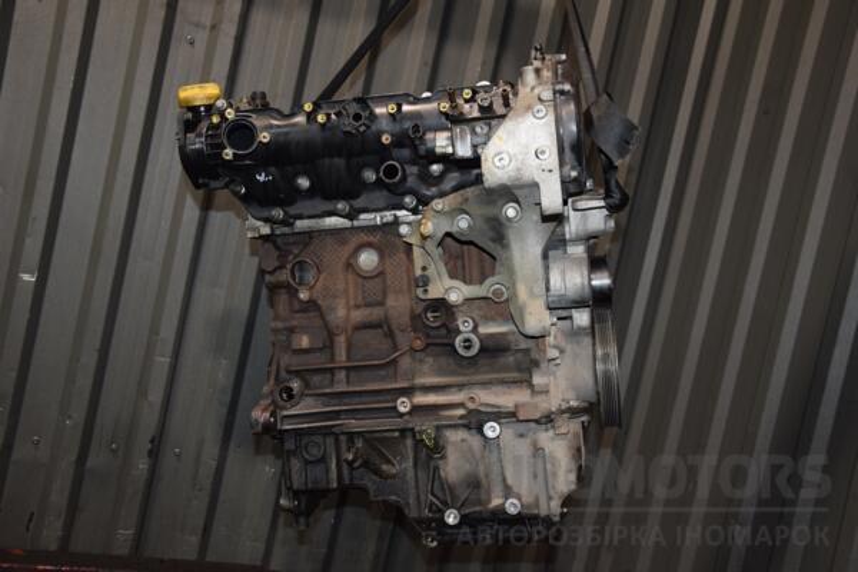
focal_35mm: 39
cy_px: 286
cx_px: 429
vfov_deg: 34.2
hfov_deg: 49.6
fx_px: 929
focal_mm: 26
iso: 800
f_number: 5
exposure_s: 1/60
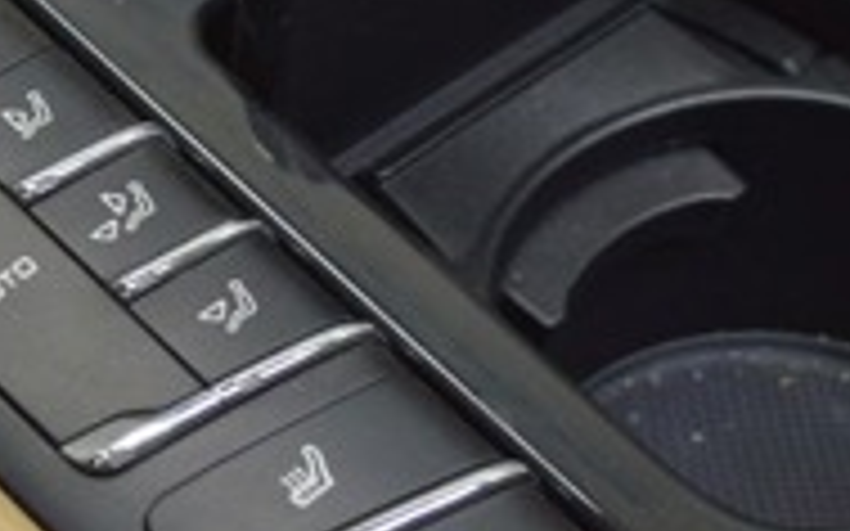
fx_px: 3590
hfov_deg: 13.4
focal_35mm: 155
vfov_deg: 8.3
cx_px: 58
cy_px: -227
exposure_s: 1/20
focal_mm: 30
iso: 400
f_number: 5.6
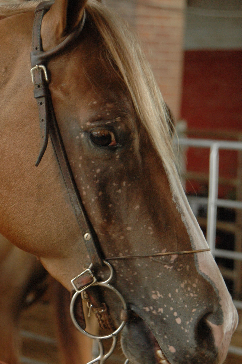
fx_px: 2050
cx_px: 82
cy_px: 213
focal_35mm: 203
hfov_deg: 6.8
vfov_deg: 10.1
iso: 800
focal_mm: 90
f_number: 5.6
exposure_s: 1/80
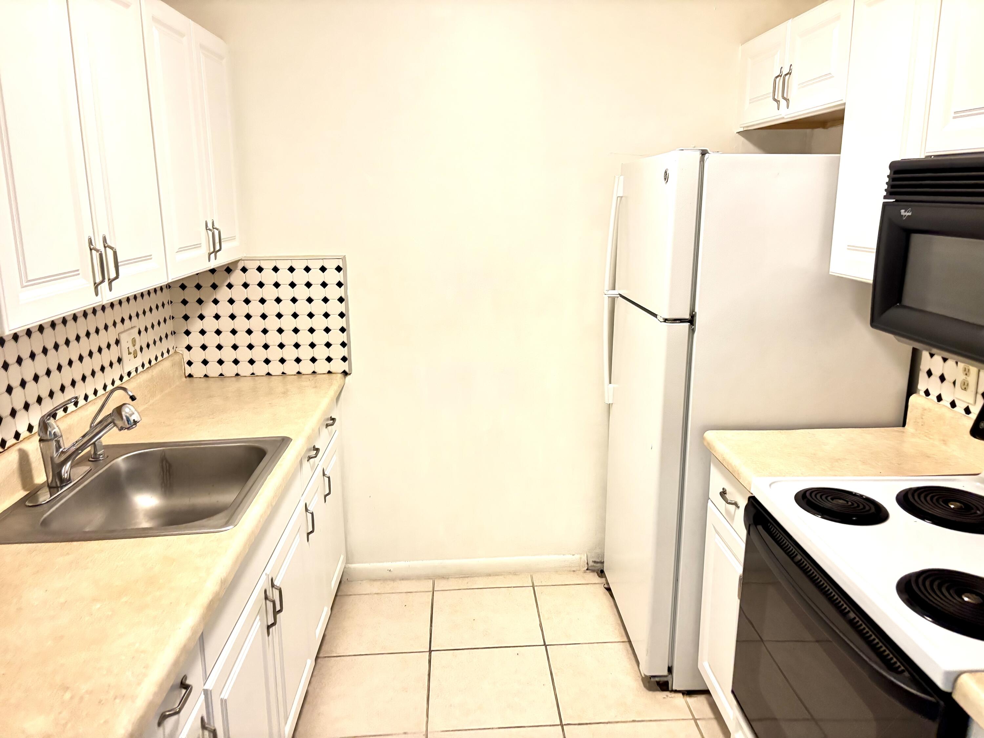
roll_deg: +0.6
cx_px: 492
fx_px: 739
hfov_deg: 67.3
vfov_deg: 53.1
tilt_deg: -13.6
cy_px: 369
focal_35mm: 26
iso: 400
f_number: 1.6
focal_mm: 5.96
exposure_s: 1/60
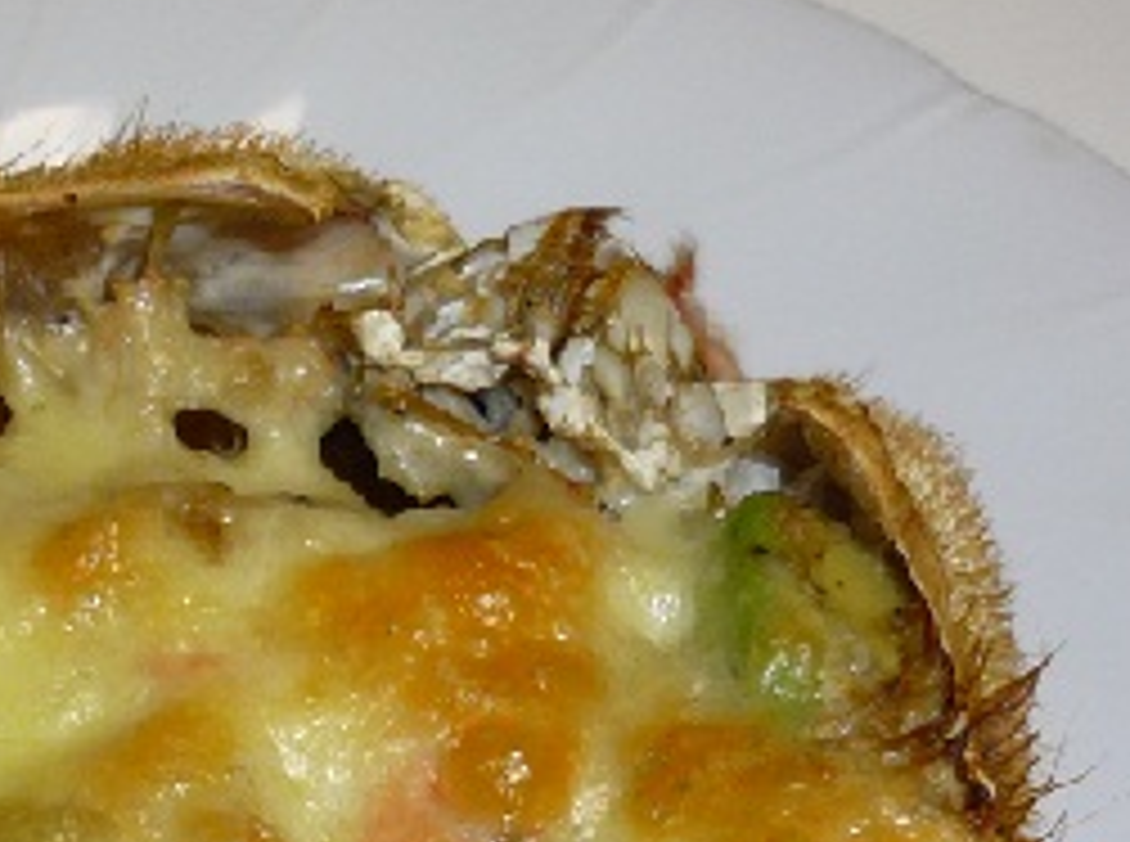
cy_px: 880
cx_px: 306
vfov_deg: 19.9
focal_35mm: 71
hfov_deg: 27.2
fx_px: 2312
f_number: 2.8
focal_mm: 5.5
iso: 100
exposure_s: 1/30
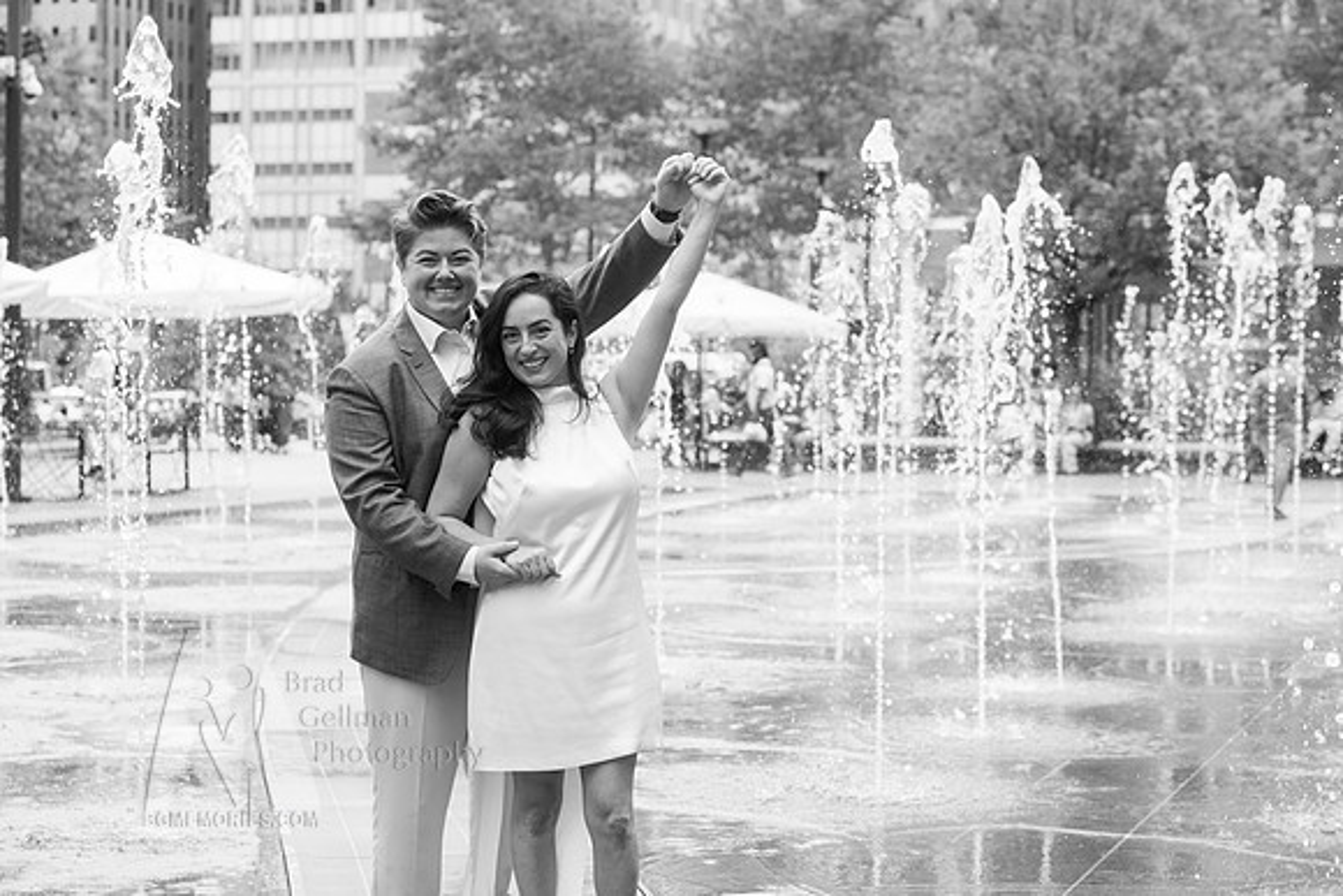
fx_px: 2798
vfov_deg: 18.2
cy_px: 448
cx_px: 672
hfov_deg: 27.0
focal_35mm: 75
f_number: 5
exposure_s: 1/500
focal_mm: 75
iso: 800
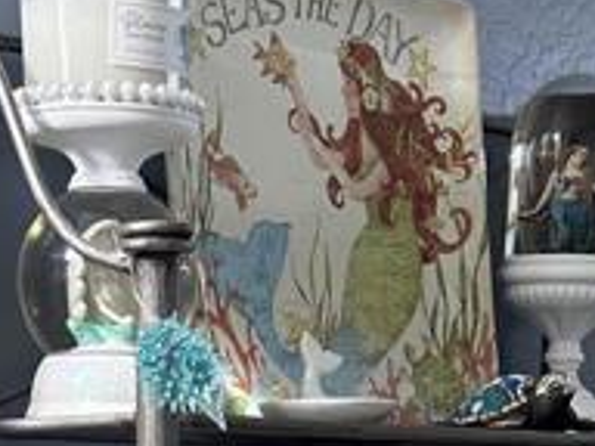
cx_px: 239
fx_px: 2200
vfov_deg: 9.5
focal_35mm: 128
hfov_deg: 15.4
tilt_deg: -18.1
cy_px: 1270
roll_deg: -0.5
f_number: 1.78
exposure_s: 1/120
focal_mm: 6.86
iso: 100
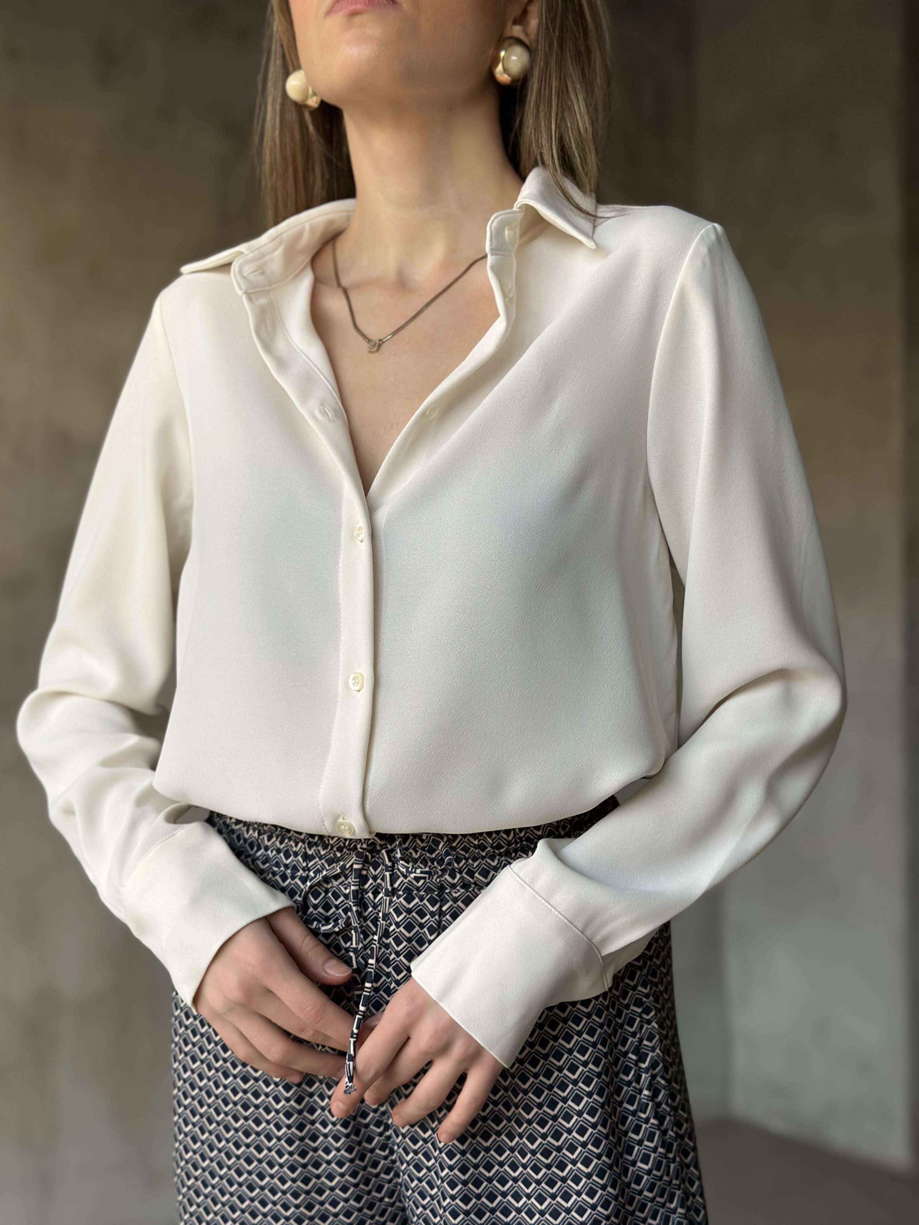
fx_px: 1699
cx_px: 460
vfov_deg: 39.7
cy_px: 612
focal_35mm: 48
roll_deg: +0.0
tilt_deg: -0.7
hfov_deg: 30.3
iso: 125
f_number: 1.78
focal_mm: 6.86
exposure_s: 1/105
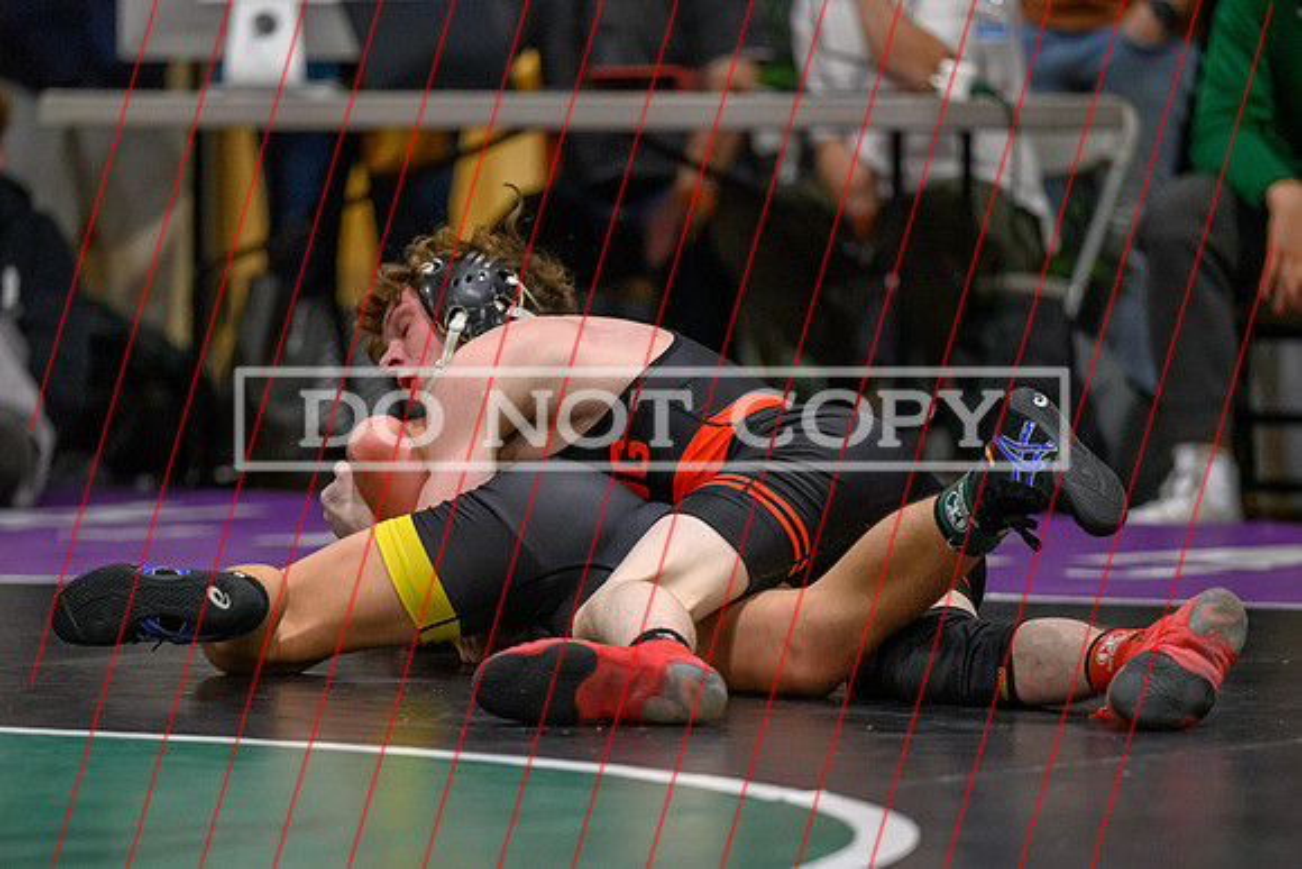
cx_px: 658
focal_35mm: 249
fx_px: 8994
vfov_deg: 5.5
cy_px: 509
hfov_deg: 8.3
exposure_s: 1/800
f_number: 2.8
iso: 8000
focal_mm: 185
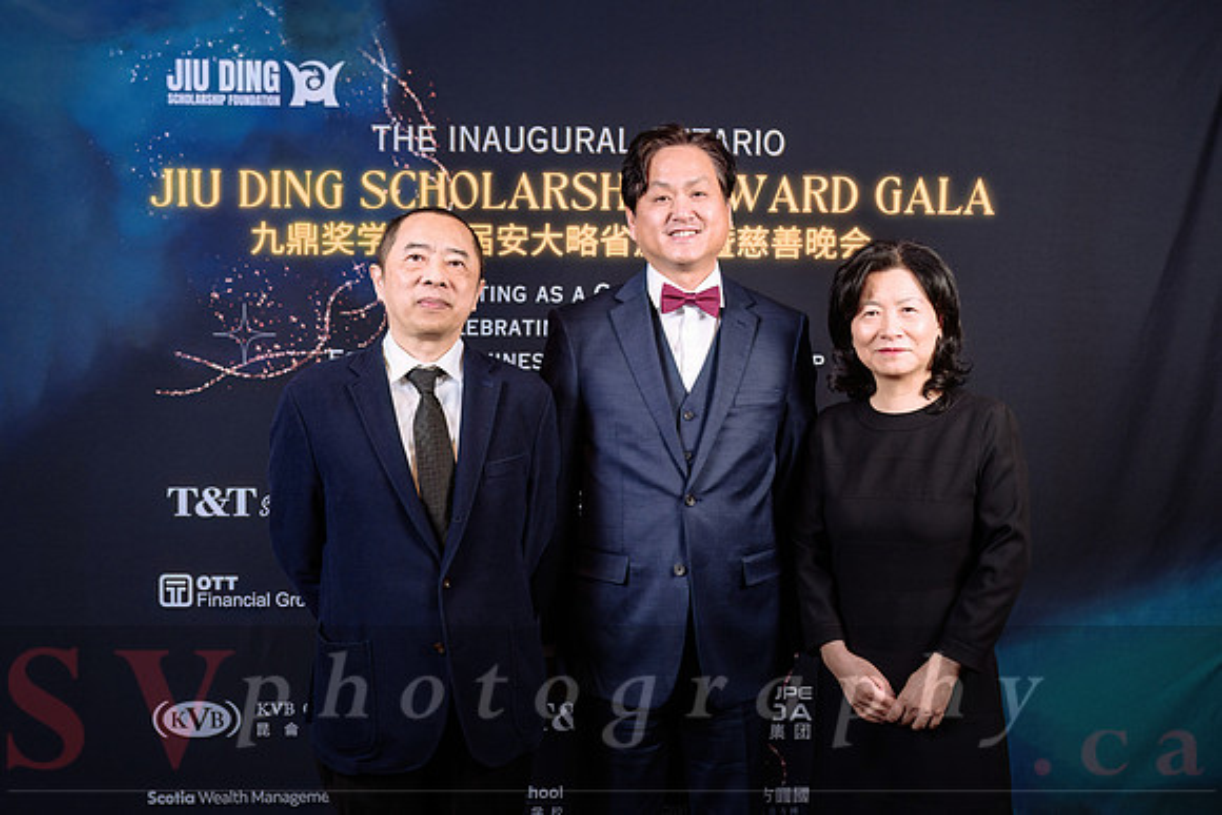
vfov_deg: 34.6
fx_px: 1309
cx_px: 681
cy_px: 405
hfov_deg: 49.9
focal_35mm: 39
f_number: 4
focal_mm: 34
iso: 500
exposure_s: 1/125
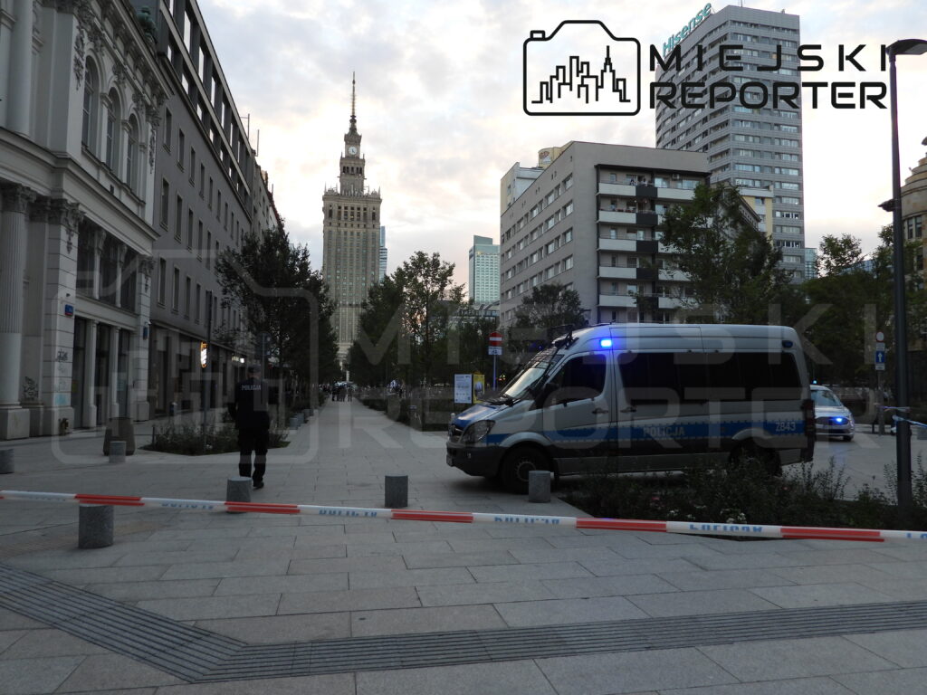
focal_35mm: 24
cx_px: 464
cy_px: 348
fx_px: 643
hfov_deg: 71.6
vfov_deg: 56.8
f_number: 2.8
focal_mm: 4.3
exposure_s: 1/80
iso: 100
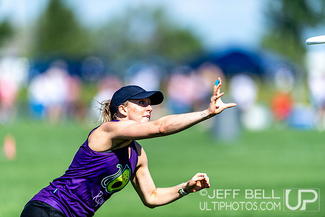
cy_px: 108
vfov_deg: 3.4
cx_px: 162
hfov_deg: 5.2
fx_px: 3612
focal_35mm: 400
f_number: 2.8
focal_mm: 400
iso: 100
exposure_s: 1/2500
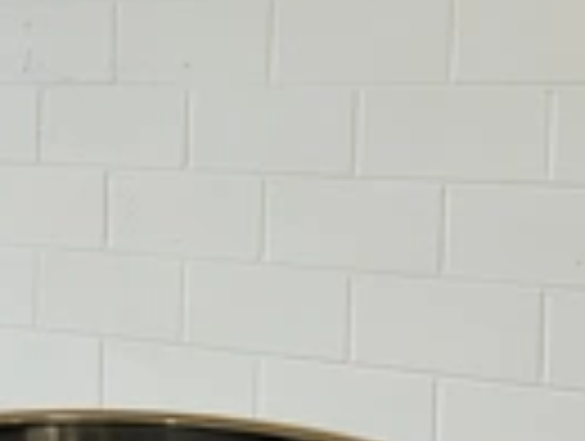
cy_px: 171
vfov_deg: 16.6
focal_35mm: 89
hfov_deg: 21.6
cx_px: 86
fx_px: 1507
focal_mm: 3
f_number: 1.8
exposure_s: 1/122
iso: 32
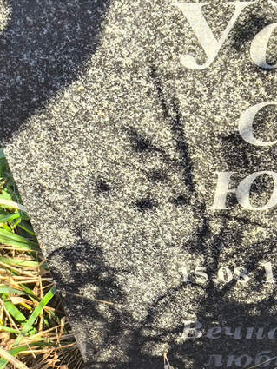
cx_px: 317
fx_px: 1002
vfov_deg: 20.8
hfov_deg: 15.3
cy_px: 146
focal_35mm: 94
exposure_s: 1/144
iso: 50
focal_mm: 4.71
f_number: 1.7
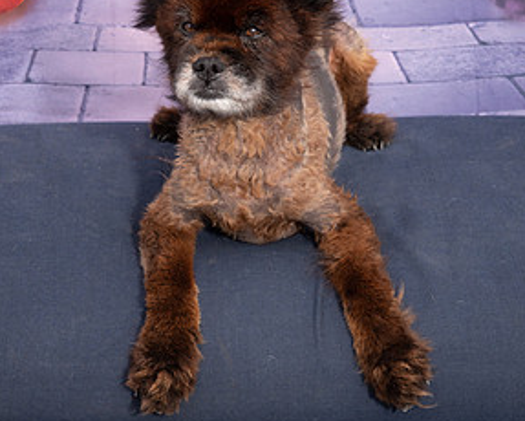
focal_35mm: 100
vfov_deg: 15.4
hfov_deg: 19.2
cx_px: 258
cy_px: 214
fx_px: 1555
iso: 400
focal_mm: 68
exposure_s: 1/125
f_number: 13
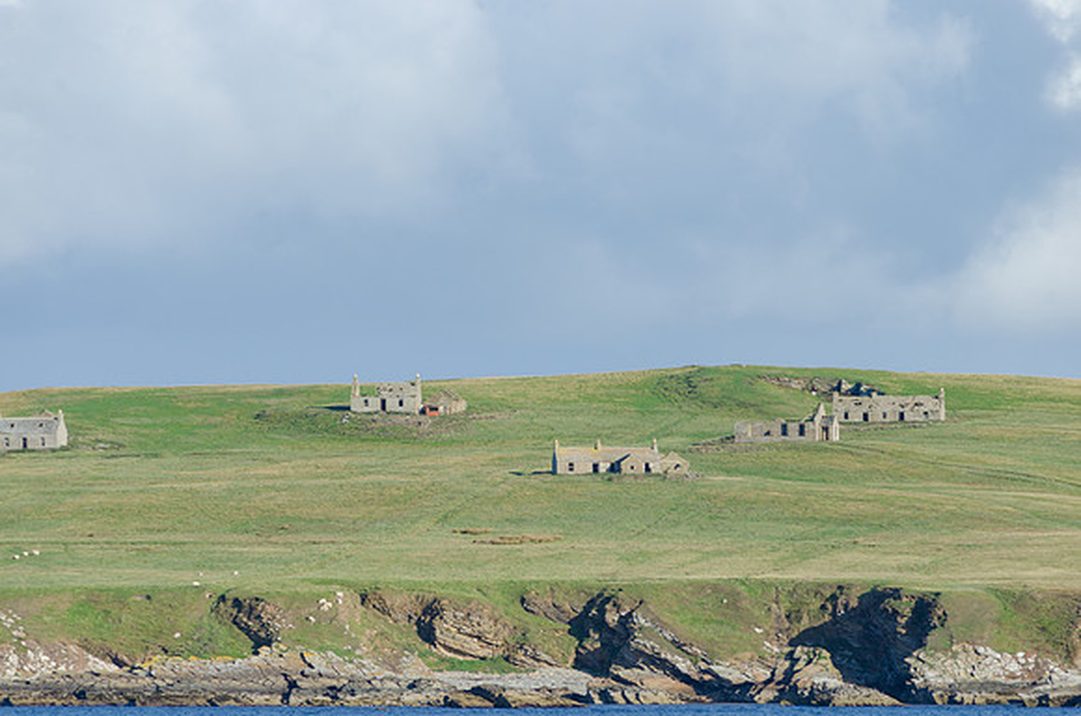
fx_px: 7640
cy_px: 358
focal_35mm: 255
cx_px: 540
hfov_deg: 8.1
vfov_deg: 5.4
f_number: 8
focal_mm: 170
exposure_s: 1/200
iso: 100
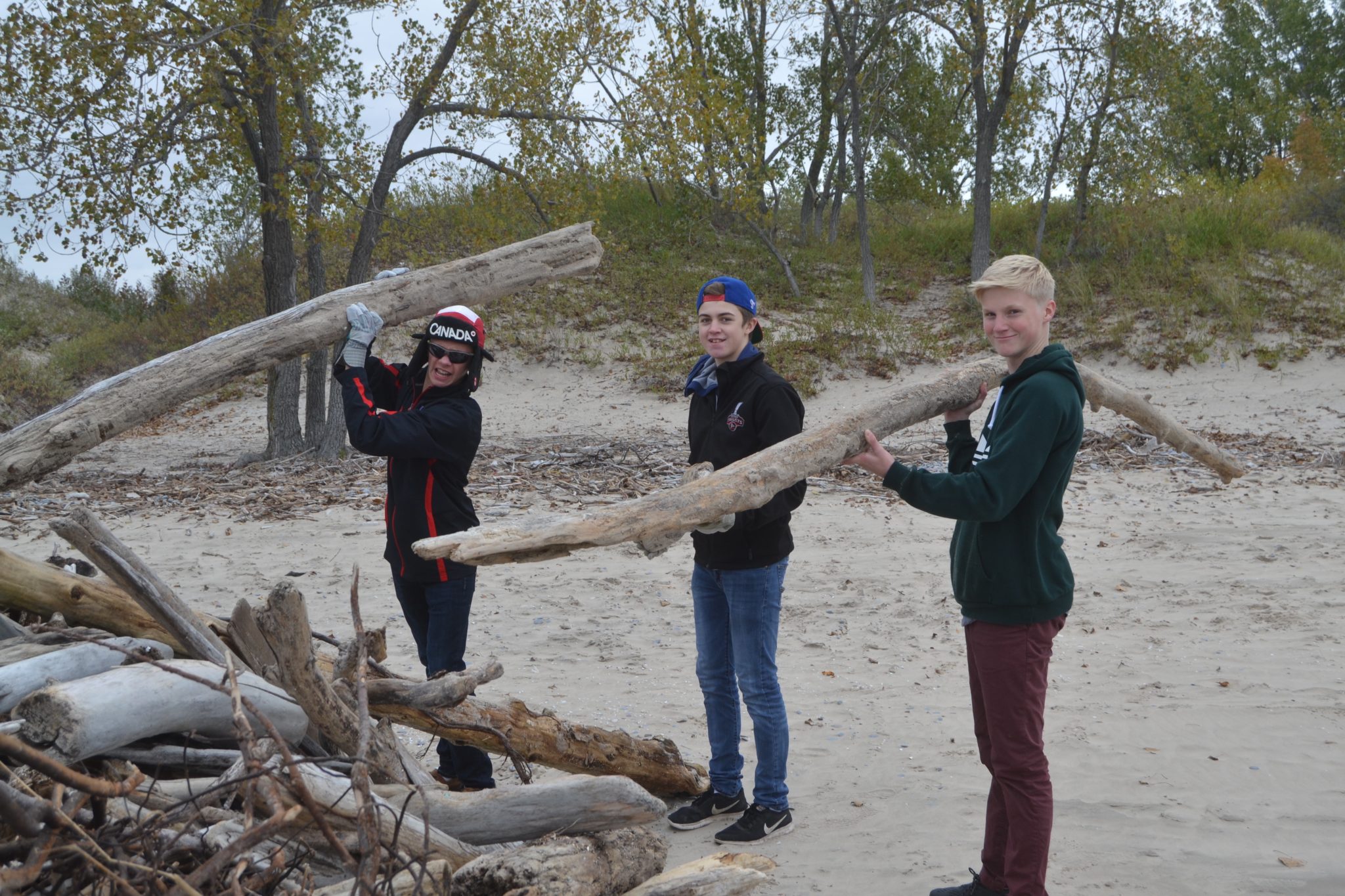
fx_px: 1569
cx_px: 672
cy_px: 448
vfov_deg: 31.9
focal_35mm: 42
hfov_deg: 46.4
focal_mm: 28
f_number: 5.6
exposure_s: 1/125
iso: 200
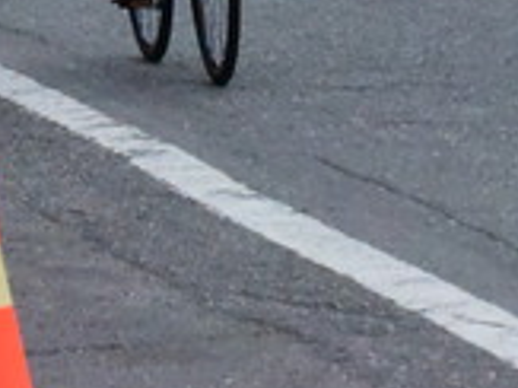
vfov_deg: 2.7
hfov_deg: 3.6
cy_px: -390
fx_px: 8254
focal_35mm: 552
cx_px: 286
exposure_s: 1/2500
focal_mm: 120
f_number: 13
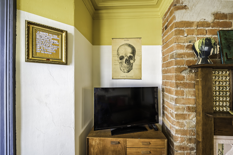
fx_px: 78
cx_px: 116
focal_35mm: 12
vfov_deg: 90.1
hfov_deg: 112.6
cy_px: 78
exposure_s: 1/100
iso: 400
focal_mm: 12
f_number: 8
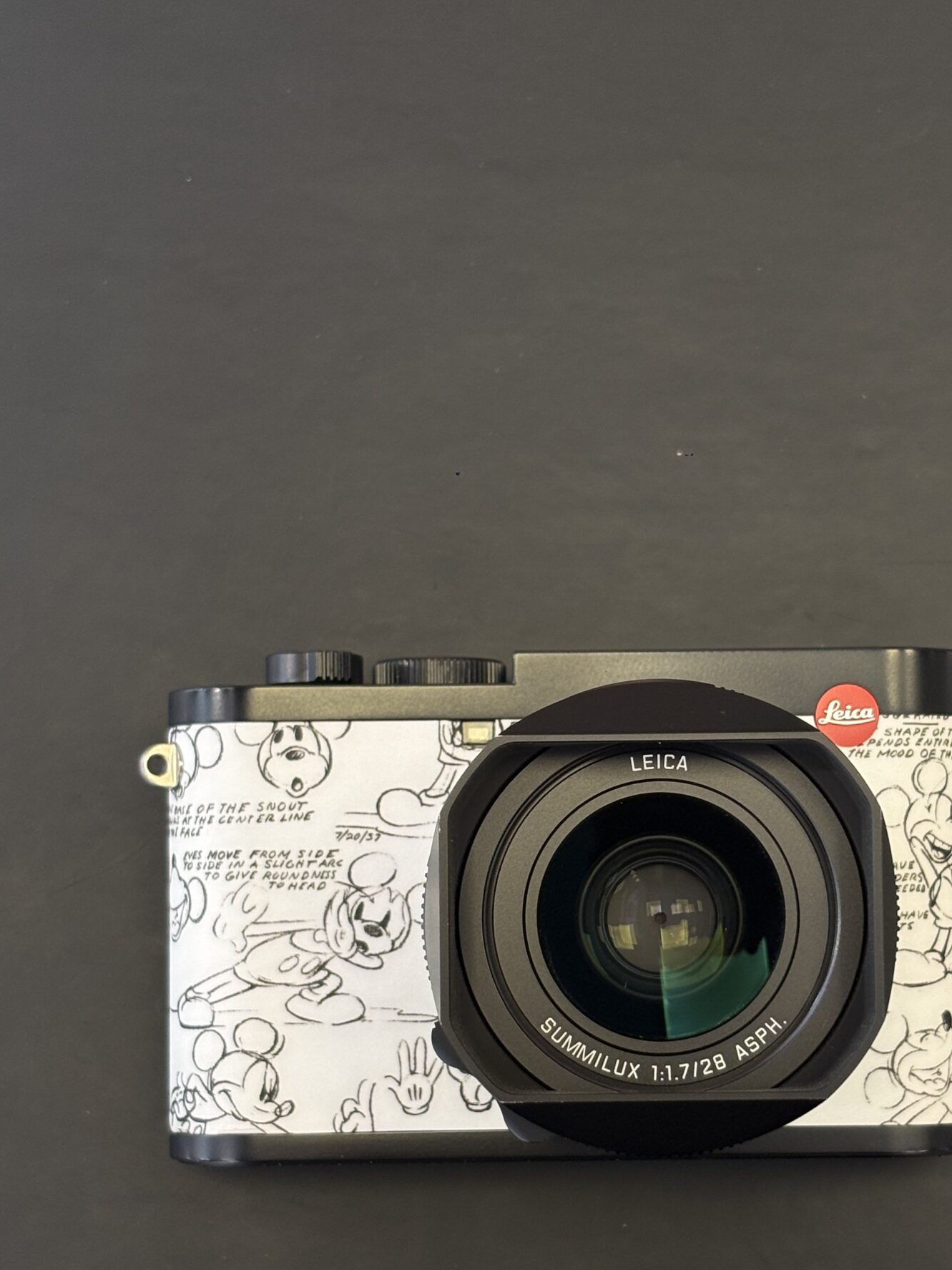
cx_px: 663
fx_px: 2751
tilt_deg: -83.7
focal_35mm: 75
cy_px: 834
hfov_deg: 19.6
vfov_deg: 25.9
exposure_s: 1/50
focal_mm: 5.96
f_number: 1.6
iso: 32
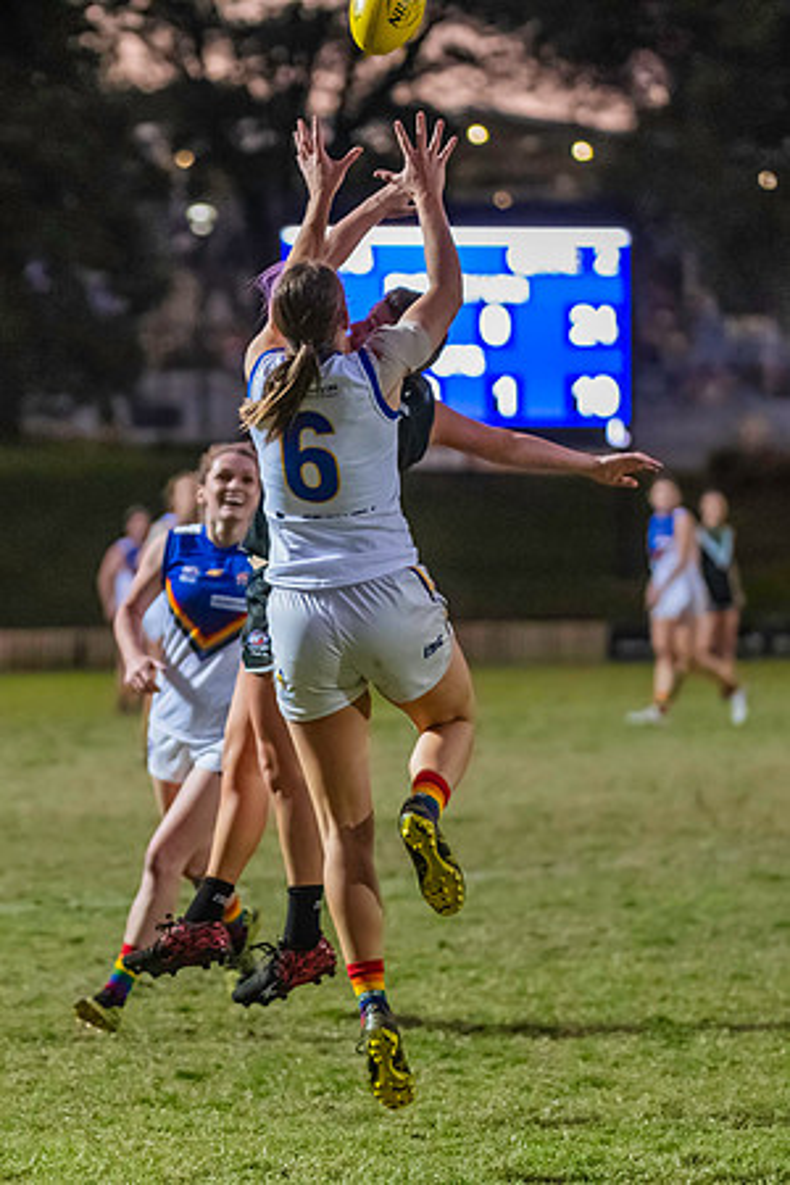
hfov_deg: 5.7
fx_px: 7937
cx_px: 147
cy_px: 705
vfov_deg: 8.5
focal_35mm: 241
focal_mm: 135
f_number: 2.8
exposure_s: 1/1250
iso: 10000
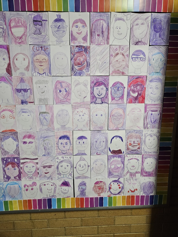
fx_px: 158
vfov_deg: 73.9
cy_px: 118
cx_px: 89
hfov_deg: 58.9
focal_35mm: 23
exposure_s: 1/120
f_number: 1.8
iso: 640
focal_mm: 5.4
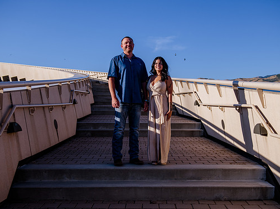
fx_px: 348
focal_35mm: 43
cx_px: 142
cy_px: 103
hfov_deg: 43.9
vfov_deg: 33.6
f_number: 4
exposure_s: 1/2000
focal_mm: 38
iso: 200
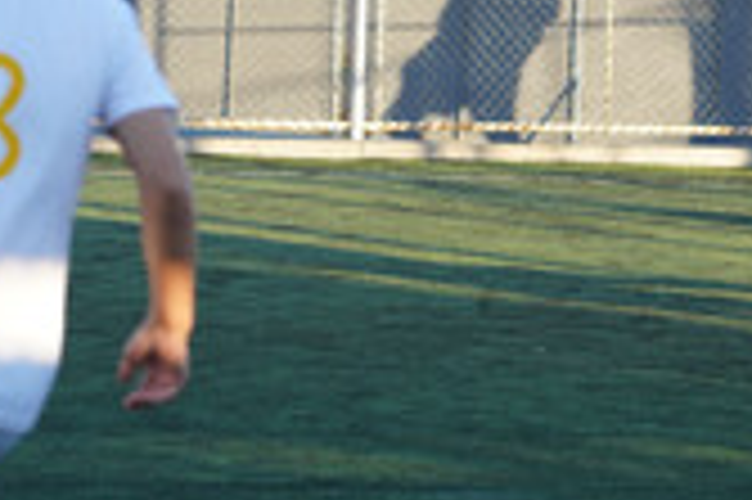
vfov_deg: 5.4
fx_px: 5300
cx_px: 806
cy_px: 97
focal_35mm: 254
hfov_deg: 8.1
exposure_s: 1/1250
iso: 800
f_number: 3.5
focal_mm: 85
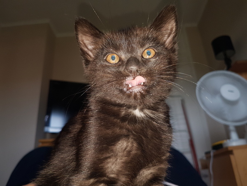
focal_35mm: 26
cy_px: 93
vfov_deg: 53.1
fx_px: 186
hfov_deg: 67.3
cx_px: 124
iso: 80
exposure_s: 1/100
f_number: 1.7
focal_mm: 4.2
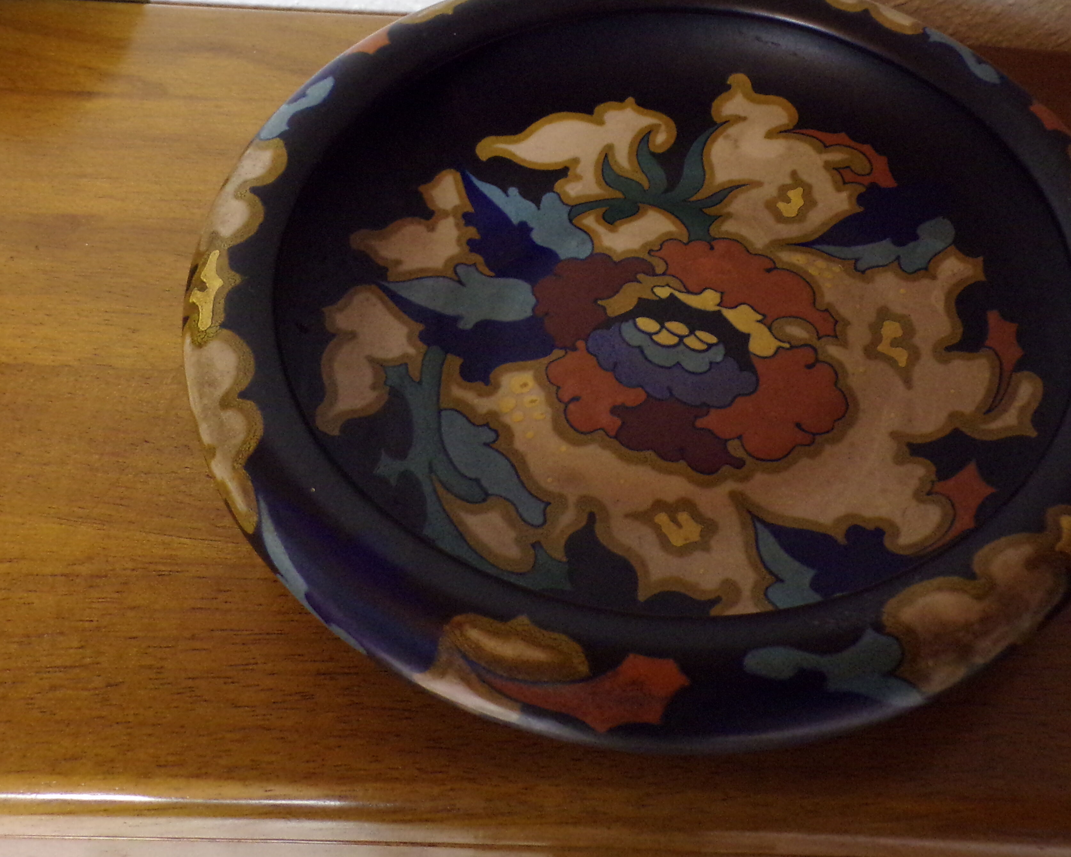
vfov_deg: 40.7
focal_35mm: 36
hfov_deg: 49.6
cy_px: 290
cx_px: 695
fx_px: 1141
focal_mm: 4.3
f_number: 3
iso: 353
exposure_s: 1/17
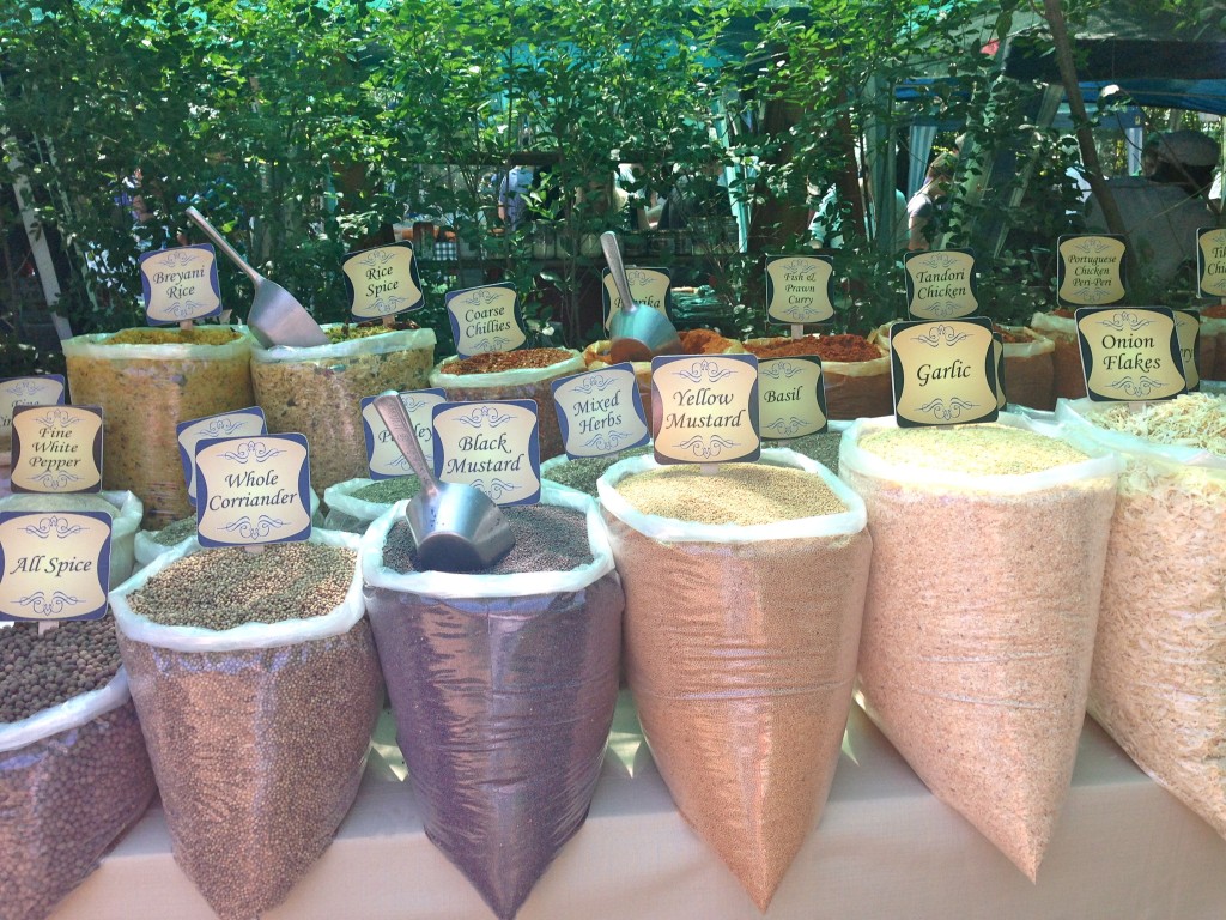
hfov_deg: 55.4
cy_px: 460
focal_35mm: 33
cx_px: 613
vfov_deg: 42.9
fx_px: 1169
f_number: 2.4
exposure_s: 1/185
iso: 50
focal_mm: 4.12
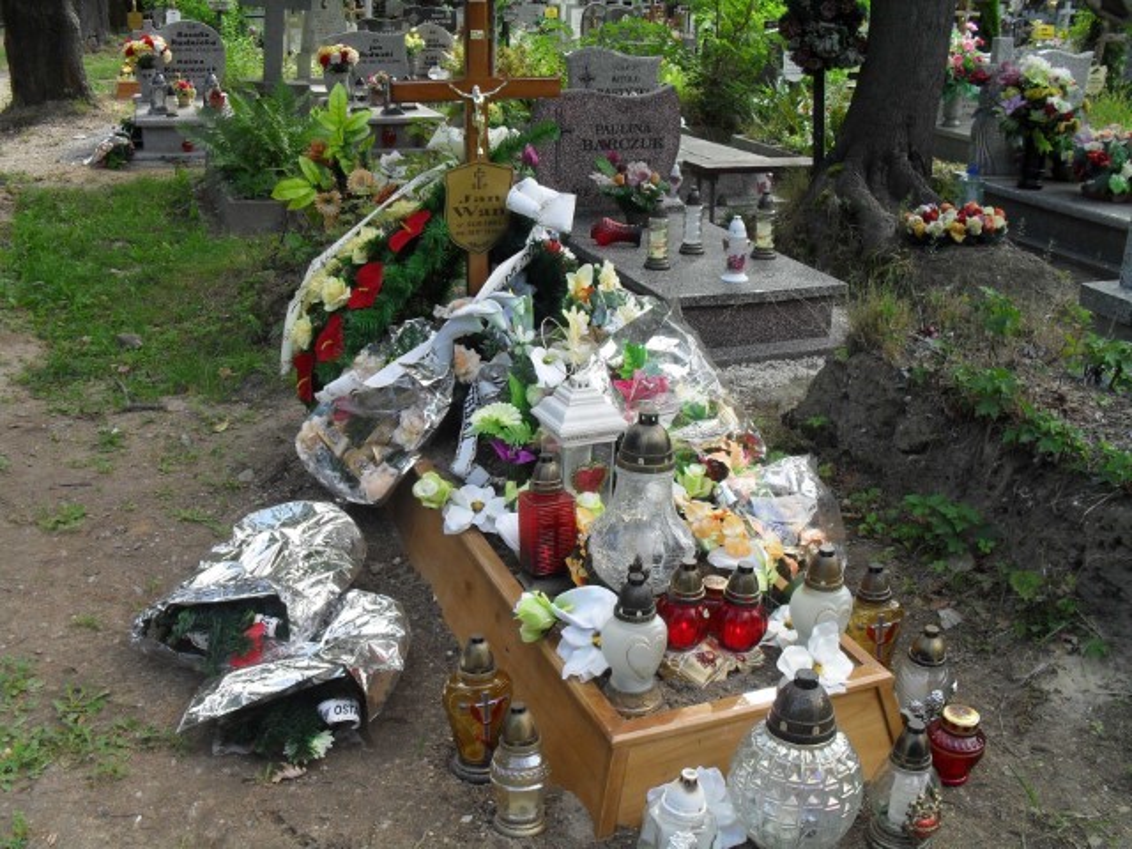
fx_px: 1145
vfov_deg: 40.7
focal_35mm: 35
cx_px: 566
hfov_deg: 52.6
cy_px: 424
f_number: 3.2
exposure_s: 1/250
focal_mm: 6.3
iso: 100
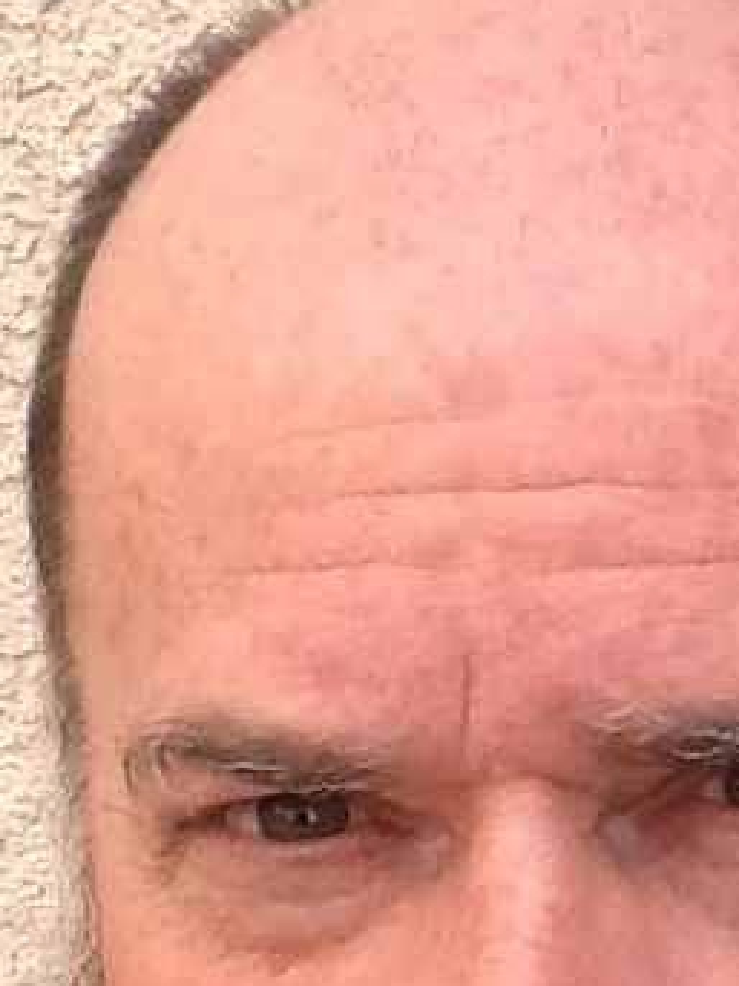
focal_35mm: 85
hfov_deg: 17.3
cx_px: 552
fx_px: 2421
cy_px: 849
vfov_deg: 22.6
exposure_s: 1/343
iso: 40
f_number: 2.4
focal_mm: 2.03
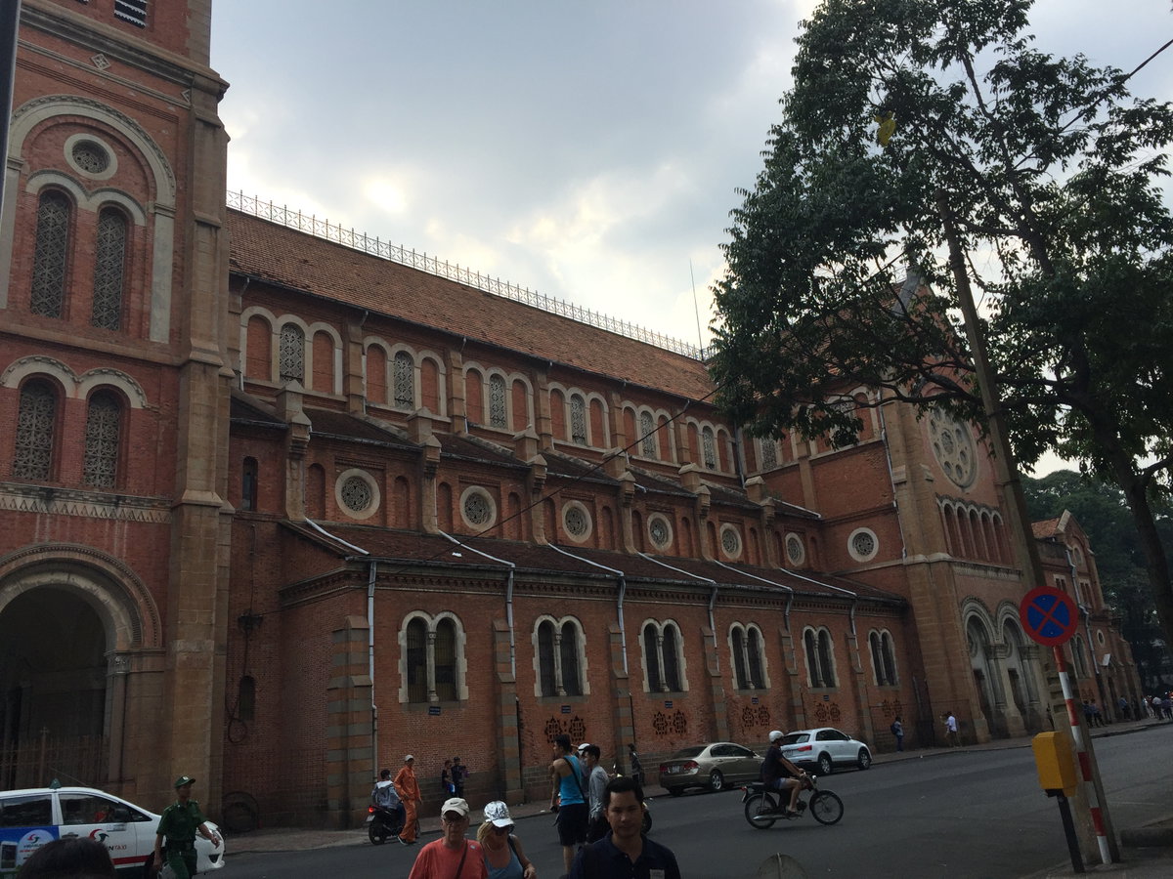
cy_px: 440
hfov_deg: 61.7
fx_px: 983
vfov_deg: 48.2
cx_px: 586
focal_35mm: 29
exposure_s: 1/1883
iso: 32
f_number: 2.2
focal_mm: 4.15
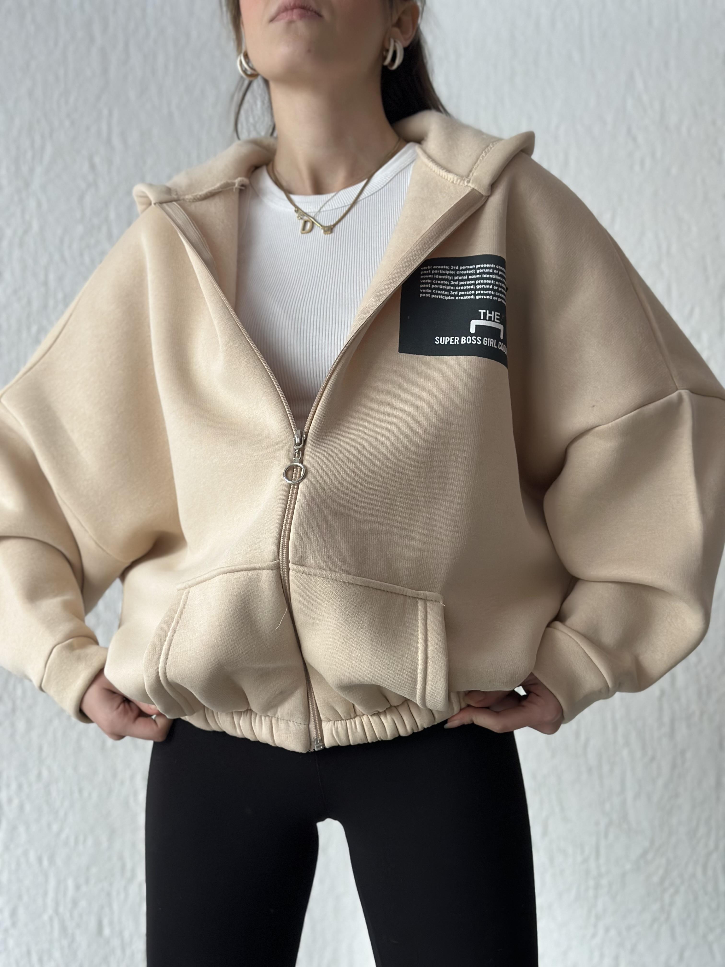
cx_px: 362
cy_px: 484
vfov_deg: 39.7
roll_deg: +0.5
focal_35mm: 48
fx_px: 1340
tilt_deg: +4.4
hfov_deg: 30.3
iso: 200
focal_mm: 6.86
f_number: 1.78
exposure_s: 1/60
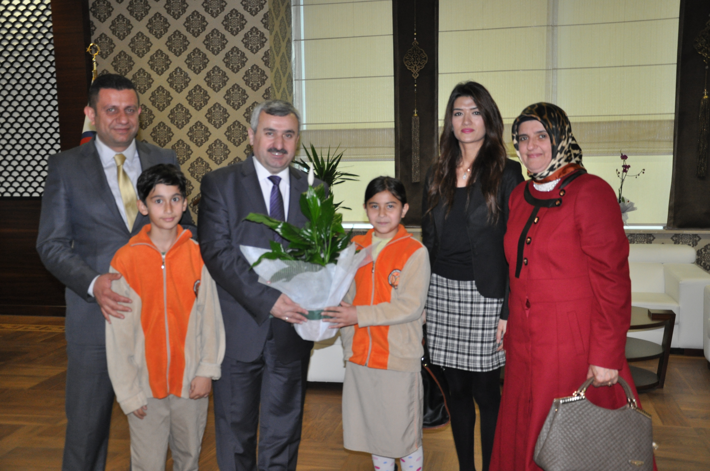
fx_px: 739
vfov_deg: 35.4
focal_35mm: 38
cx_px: 355
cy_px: 236
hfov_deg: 51.3
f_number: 4
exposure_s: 1/60
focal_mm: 25
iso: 800
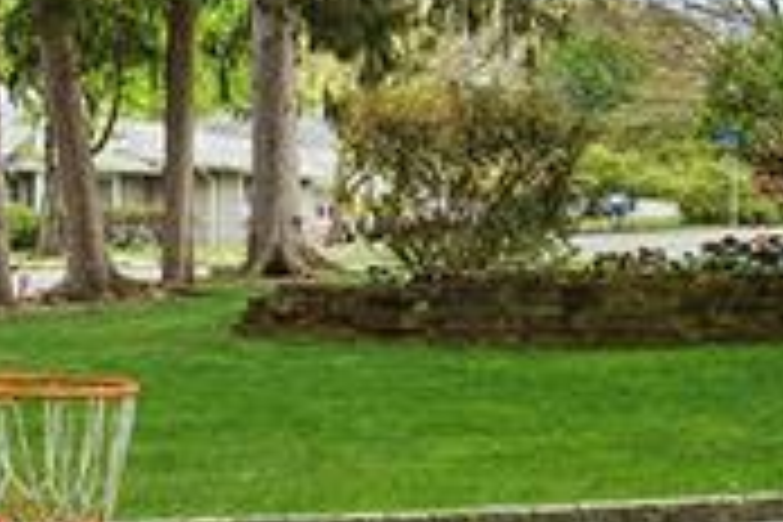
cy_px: 310
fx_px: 2044
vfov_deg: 14.5
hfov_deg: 17.1
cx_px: 1472
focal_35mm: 94
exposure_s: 1/20
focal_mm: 16
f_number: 8
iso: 100
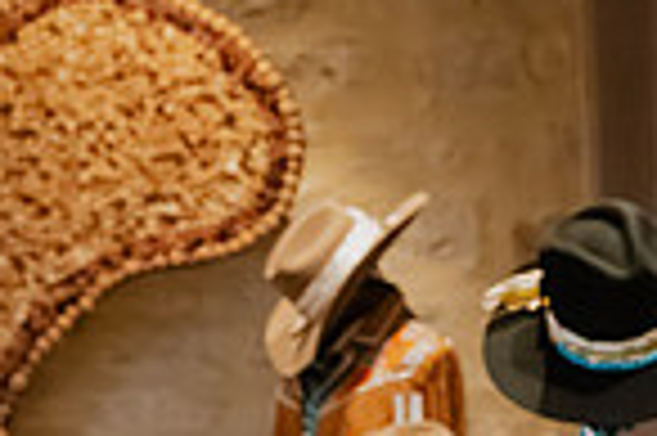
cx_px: 1256
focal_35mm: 167
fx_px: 3044
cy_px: 775
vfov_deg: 7.9
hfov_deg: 11.3
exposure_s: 1/250
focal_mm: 42
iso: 10000
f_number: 5.6
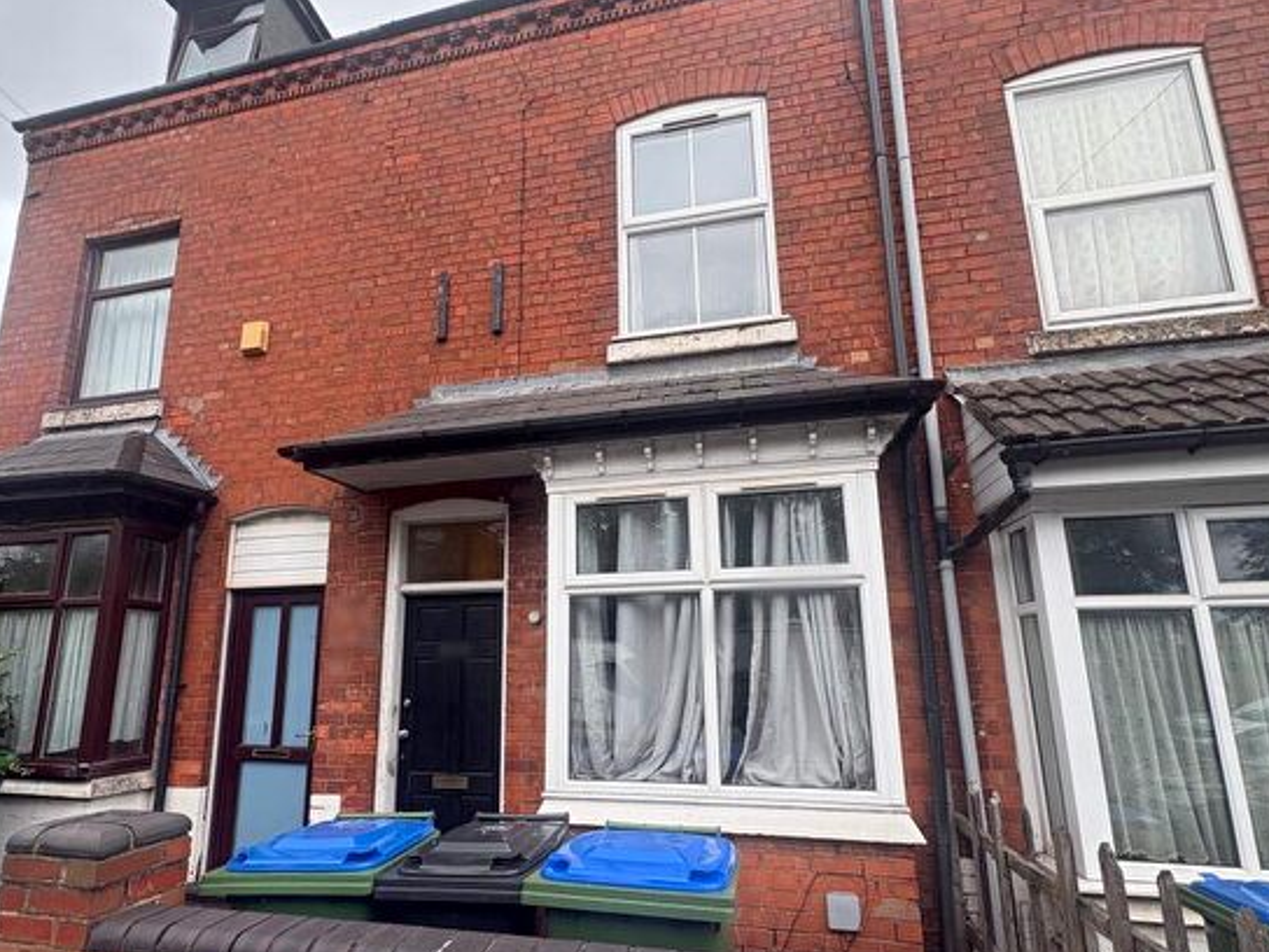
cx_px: 586
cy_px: 550
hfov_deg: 87.6
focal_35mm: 18
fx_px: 660
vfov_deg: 71.2
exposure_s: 1/99
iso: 40
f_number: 2.2
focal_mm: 2.22
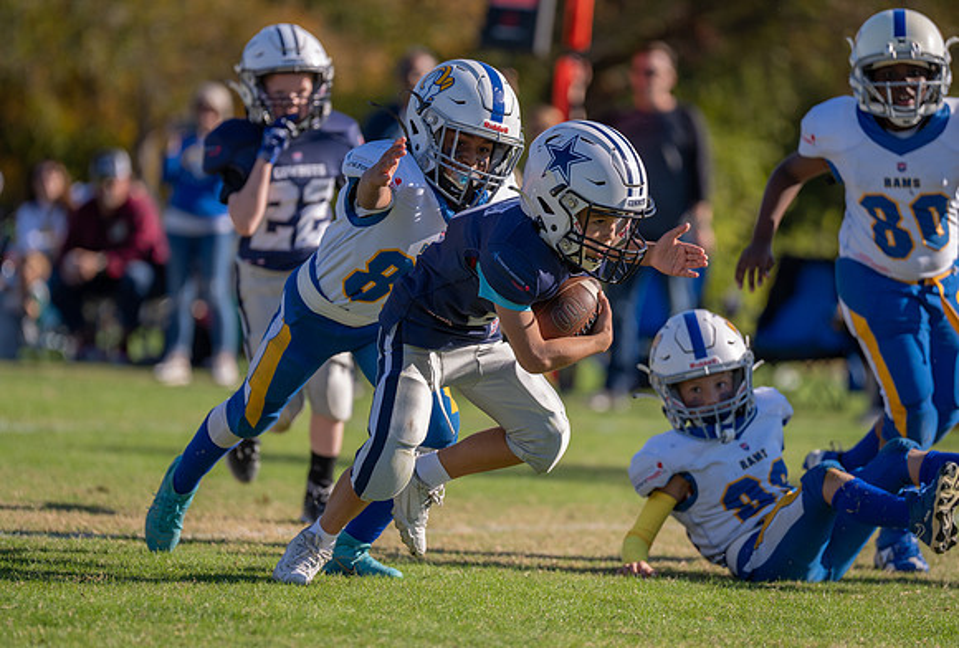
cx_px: 482
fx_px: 7257
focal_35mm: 271
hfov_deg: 7.6
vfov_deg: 5.1
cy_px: 323
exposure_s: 1/2000
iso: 100
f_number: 2.8
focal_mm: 200
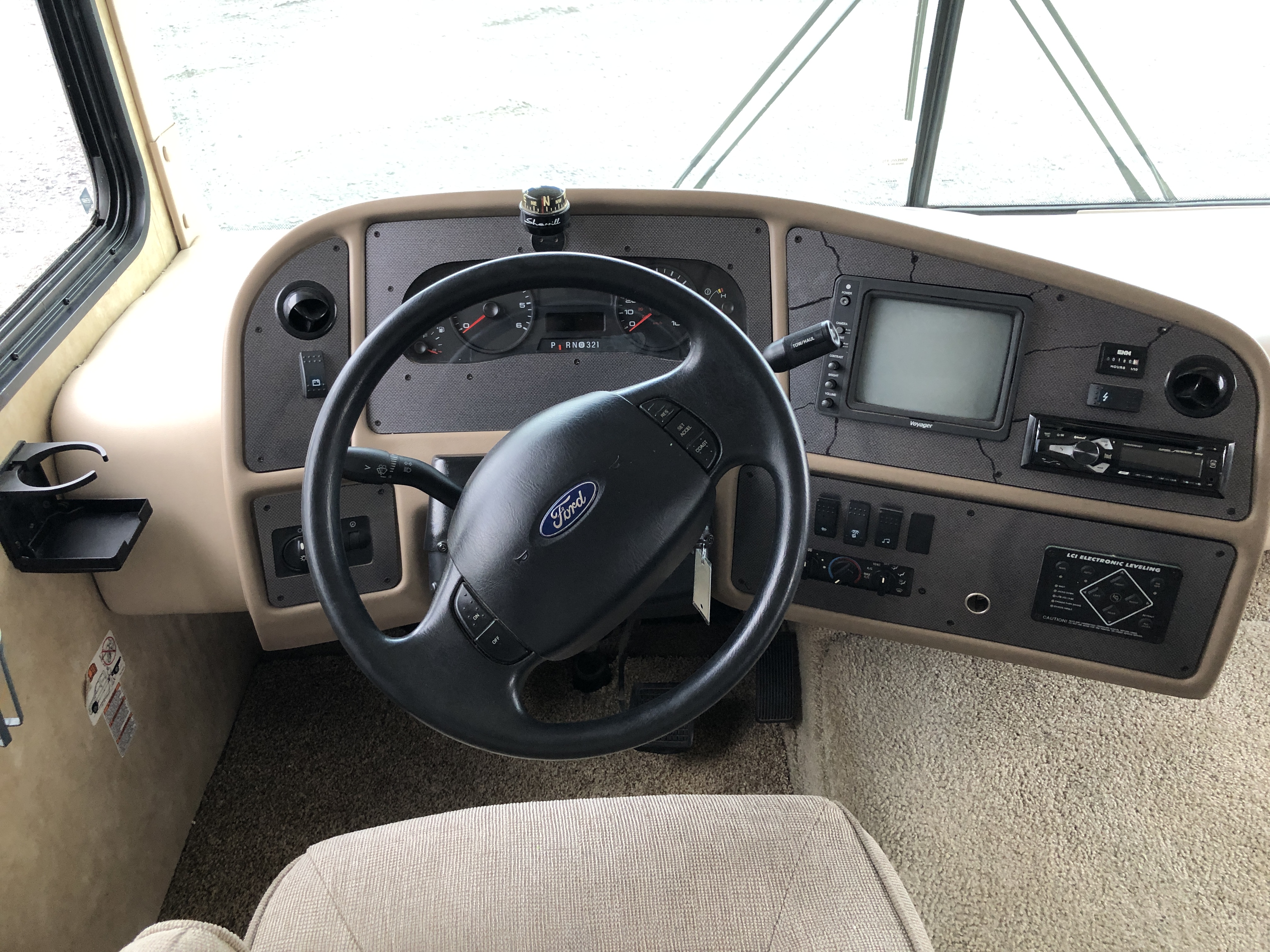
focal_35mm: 28
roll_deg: +0.9
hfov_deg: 63.4
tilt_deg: -38.6
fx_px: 1027
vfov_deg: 49.7
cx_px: 635
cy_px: 476
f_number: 1.8
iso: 32
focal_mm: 3.99
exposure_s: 1/30
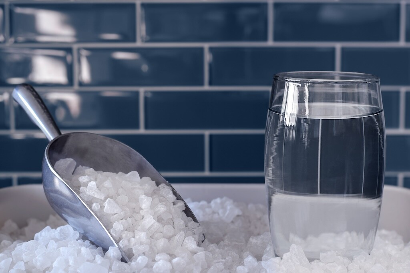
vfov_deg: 18.2
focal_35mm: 75
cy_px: 136
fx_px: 854
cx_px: 205
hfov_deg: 27.0
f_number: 6.3
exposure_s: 1/15
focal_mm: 50
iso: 100
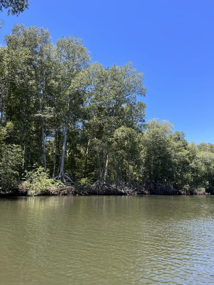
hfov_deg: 53.1
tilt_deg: +10.9
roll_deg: -1.8
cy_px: 142
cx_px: 107
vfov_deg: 67.3
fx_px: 214
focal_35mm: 26
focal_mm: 5.1
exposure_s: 1/1238
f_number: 1.6
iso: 50
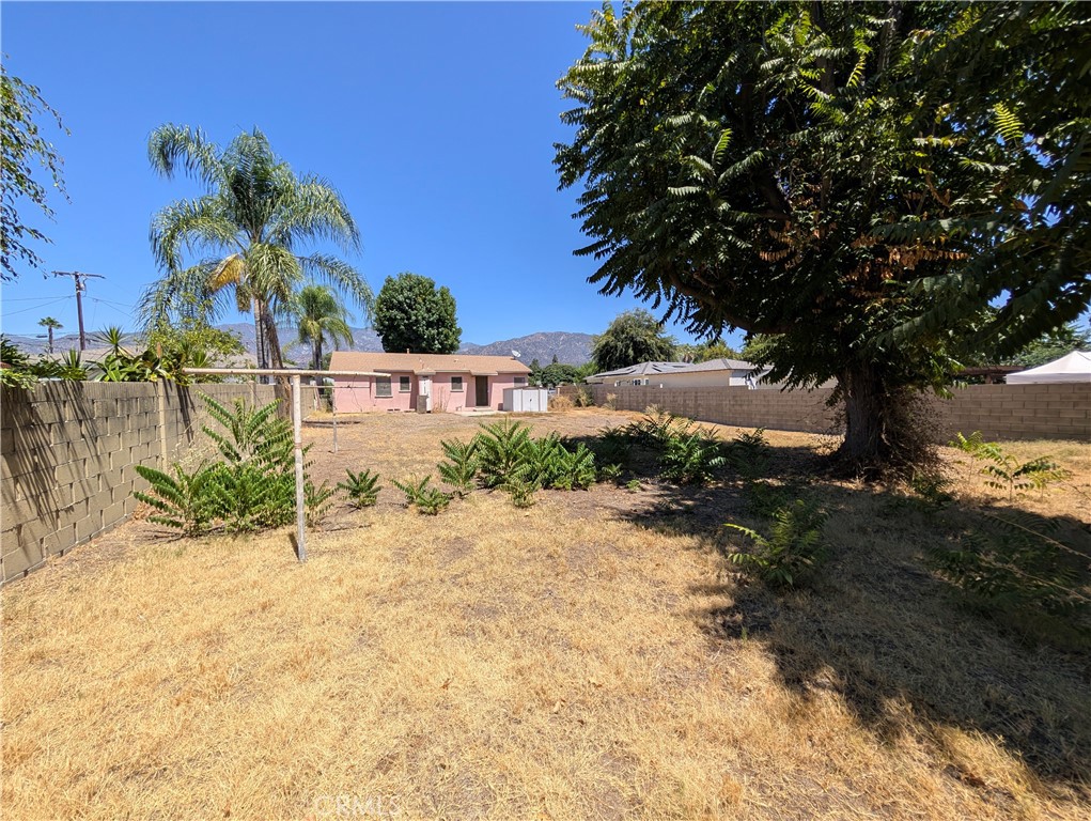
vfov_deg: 94.6
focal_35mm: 12
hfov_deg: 110.5
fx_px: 379
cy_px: 410
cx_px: 546
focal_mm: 2.02
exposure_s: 1/2088
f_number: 1.7
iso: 48
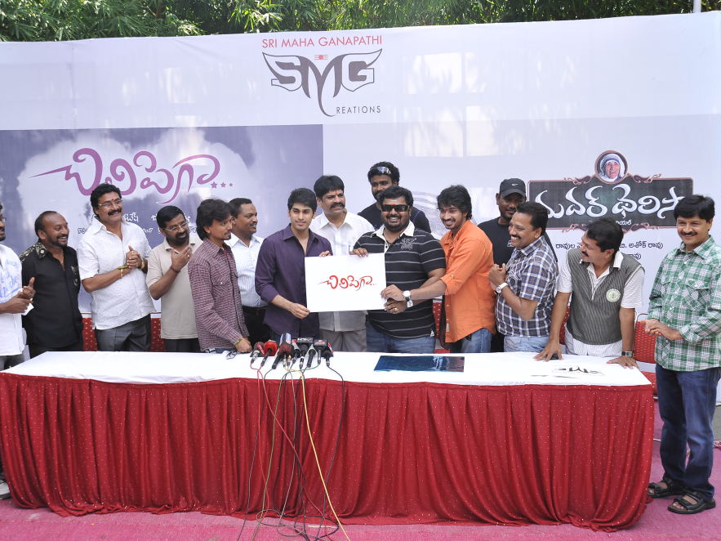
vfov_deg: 36.8
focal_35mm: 39
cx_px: 333
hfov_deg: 47.8
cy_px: 268
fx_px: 812
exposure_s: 1/160
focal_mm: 35
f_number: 5
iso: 250
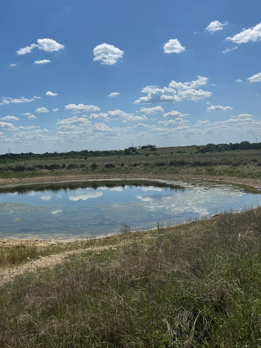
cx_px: 61
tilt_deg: -4.5
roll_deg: +2.3
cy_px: 176
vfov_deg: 55.3
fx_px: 332
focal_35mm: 33
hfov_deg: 41.5
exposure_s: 1/12346
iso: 80
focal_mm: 6.76
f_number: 1.78
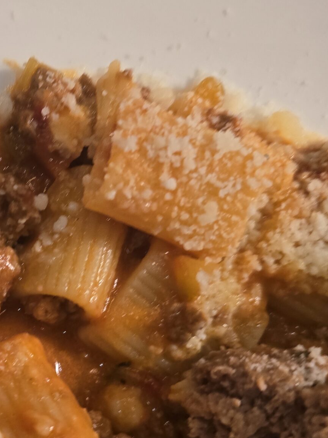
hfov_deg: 27.1
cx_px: 6
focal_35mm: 51
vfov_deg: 37.5
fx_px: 644
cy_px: 243
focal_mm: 6.3
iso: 320
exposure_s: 1/120
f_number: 1.7
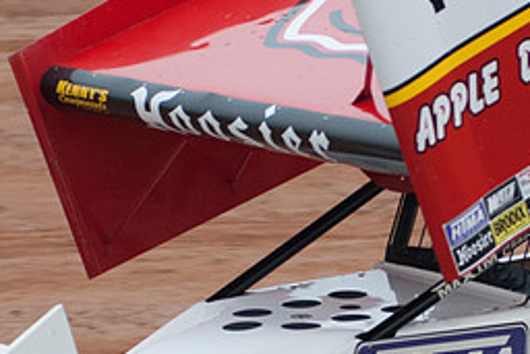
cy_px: 298
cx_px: 414
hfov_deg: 7.6
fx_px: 4007
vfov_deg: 5.1
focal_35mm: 272
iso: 400
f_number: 4
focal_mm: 80
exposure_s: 1/320
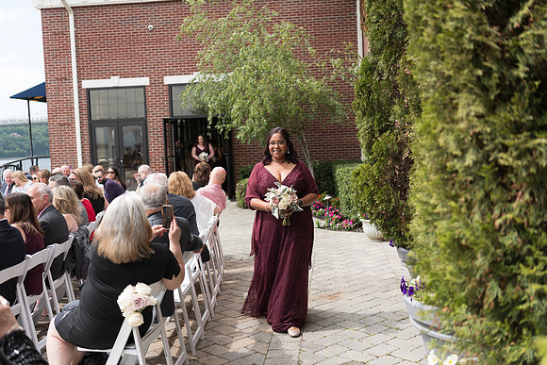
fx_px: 608
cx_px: 274
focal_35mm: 40
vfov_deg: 33.4
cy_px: 182
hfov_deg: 48.4
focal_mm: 40
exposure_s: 1/400
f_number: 2.8
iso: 64
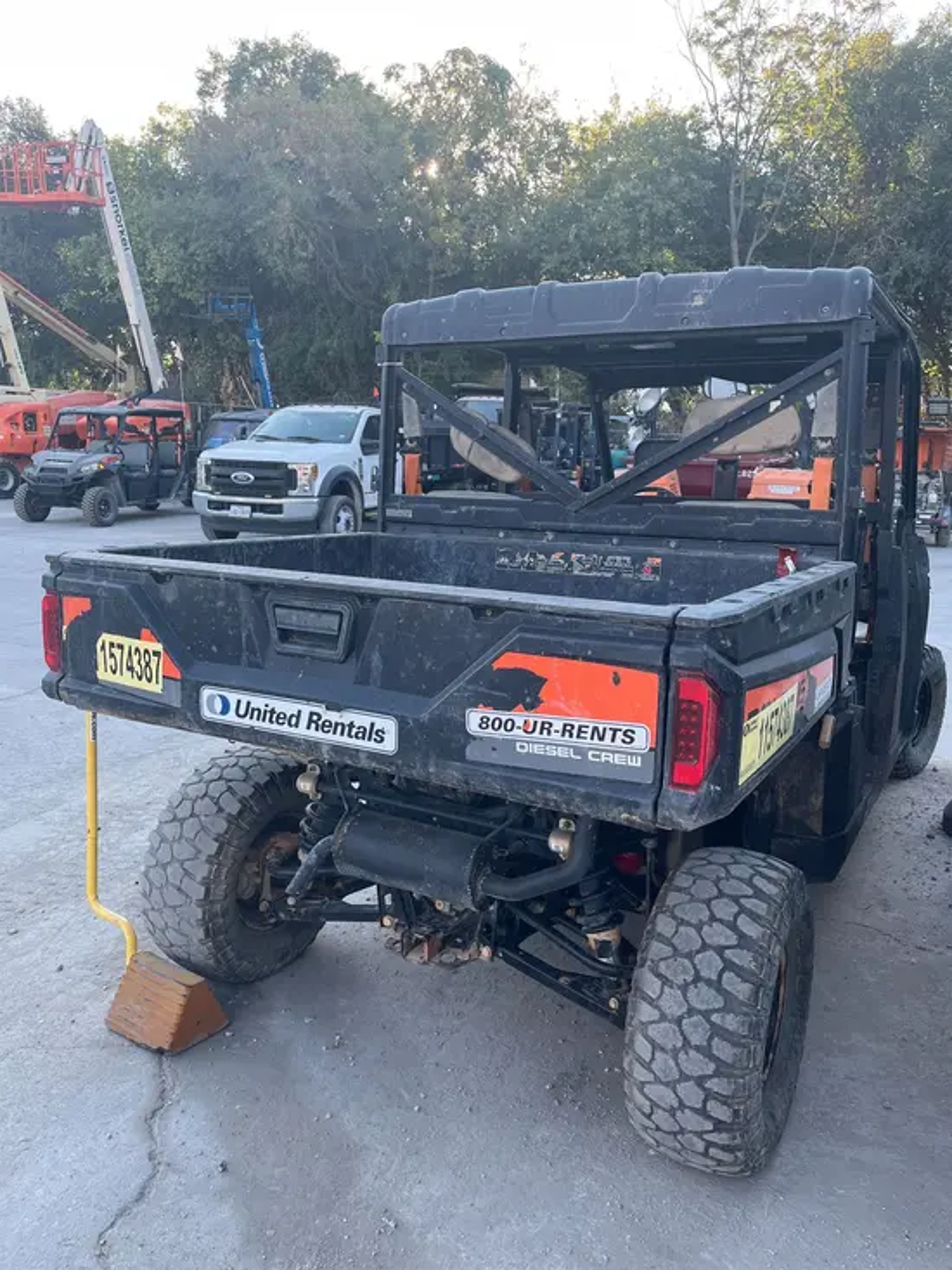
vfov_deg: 67.3
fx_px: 953
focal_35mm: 26
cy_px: 635
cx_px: 476
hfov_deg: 53.1
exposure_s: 1/285
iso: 40
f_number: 1.6
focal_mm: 5.1
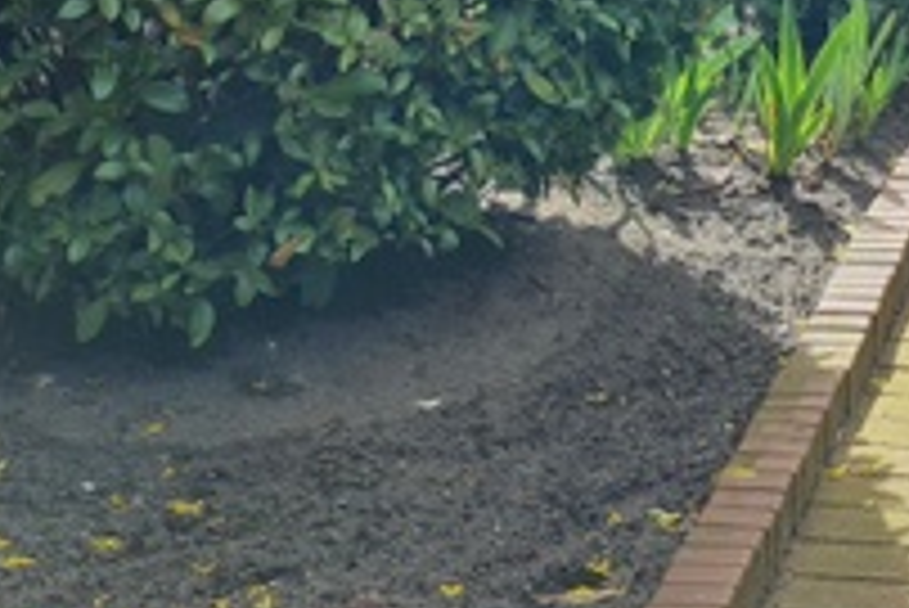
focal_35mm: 107
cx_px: 1184
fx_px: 2704
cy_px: -576
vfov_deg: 11.6
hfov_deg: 17.8
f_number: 1.8
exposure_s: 1/2488
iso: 50
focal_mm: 5.4
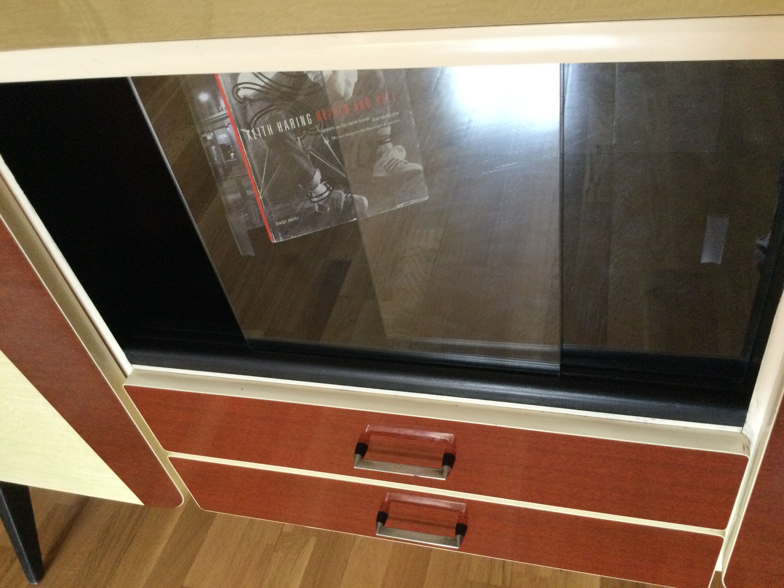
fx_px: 702
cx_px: 392
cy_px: 294
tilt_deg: -45.3
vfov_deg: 45.4
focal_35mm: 31
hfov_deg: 58.4
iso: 200
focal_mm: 3.3
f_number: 2.4
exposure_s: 1/33
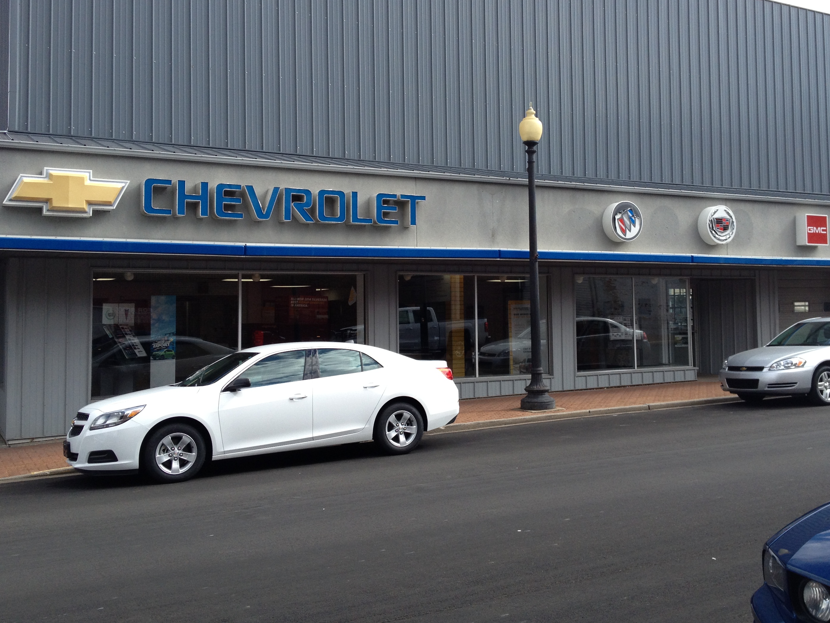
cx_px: 462
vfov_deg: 35.1
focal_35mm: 41
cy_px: 261
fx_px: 983
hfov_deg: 45.7
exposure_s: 1/863
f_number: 2.4
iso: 64
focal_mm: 4.28
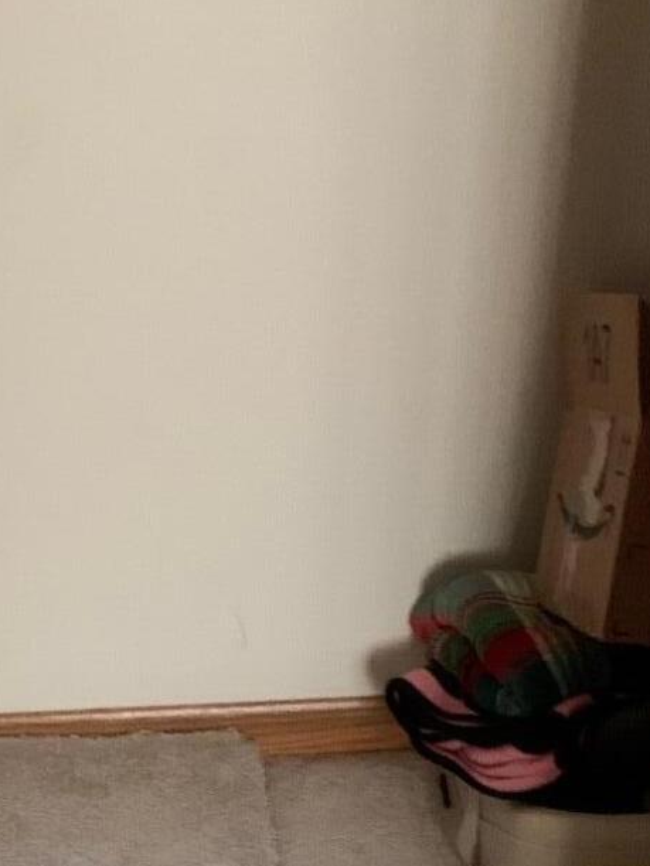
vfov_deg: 22.3
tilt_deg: -34.0
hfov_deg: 16.8
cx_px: -57
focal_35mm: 85
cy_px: 819
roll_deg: +6.6
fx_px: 2128
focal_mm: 4.25
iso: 640
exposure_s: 1/24
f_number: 1.8
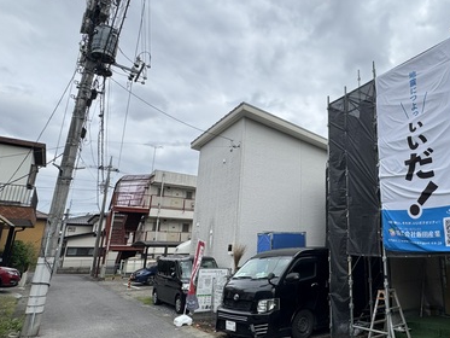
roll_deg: +0.4
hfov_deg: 67.6
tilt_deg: +12.5
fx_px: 312
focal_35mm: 24
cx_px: 331
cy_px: 179
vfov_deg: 56.8
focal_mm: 2.22
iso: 50
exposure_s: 1/1536
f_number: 2.2
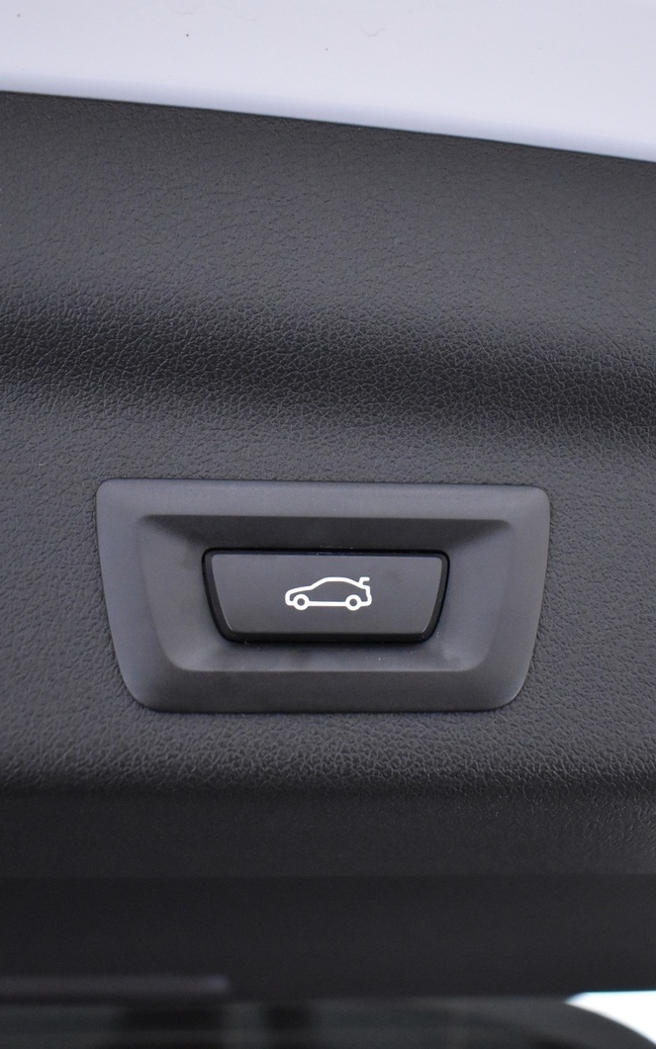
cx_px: 384
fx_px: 1202
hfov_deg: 30.5
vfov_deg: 47.2
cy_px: 519
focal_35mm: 42
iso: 3200
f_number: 3.5
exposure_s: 1/45
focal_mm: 18
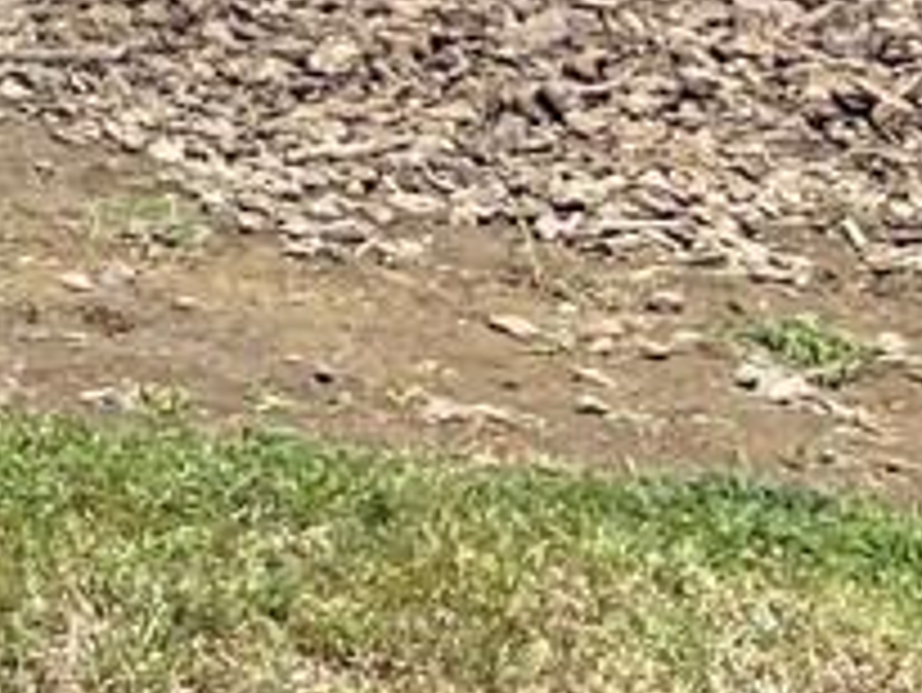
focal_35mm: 190
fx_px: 5064
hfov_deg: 8.4
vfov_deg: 7.0
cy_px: -1447
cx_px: -1997
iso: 32
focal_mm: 4.2
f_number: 1.6
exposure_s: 1/2451
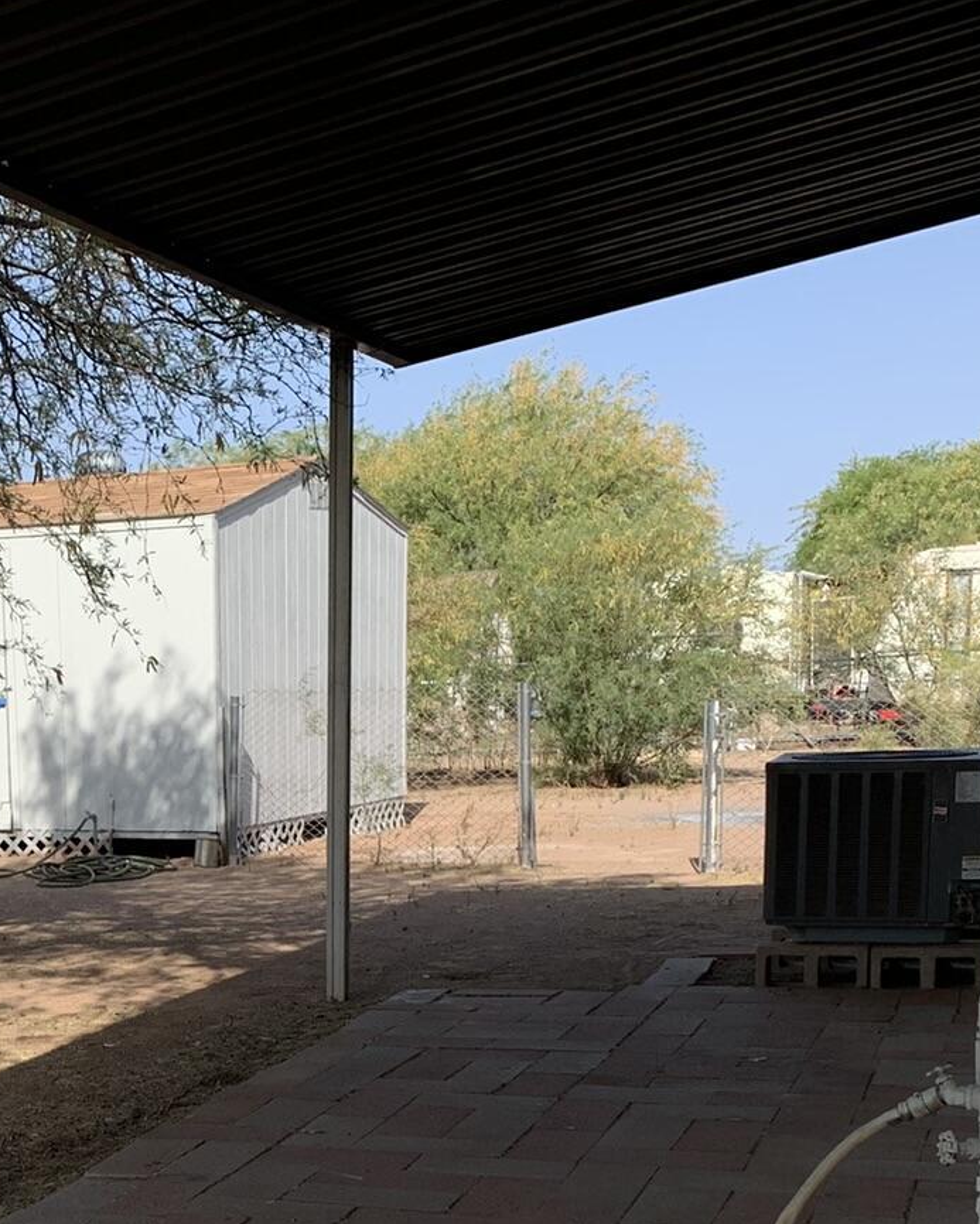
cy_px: 1071
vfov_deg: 30.3
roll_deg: +1.4
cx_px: 91
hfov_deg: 24.6
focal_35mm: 60
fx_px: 2175
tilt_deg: -11.6
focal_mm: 4.25
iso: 25
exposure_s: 1/1513
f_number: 1.8
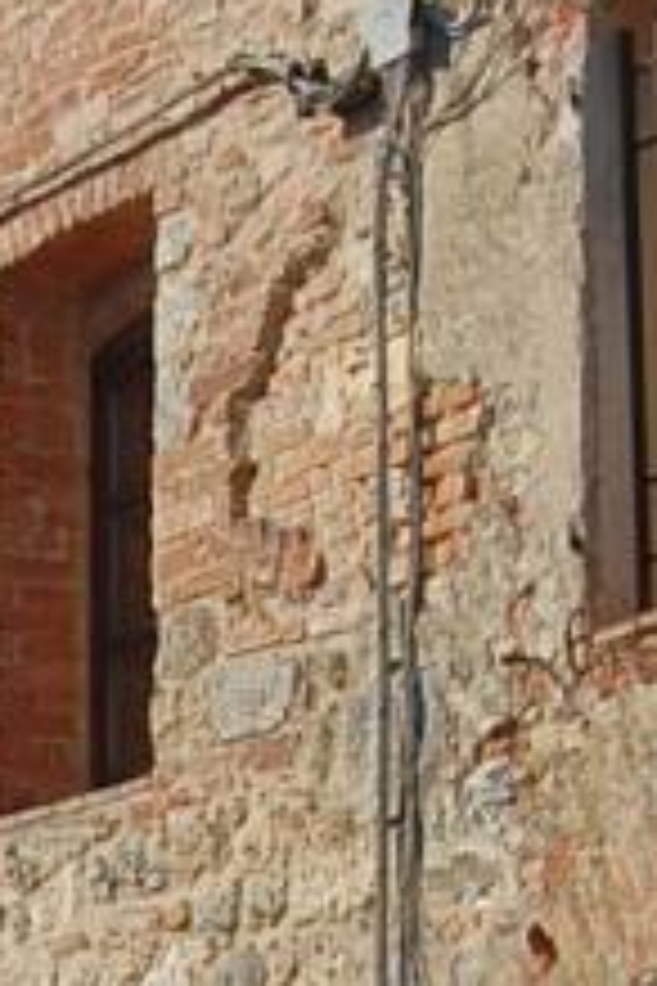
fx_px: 4277
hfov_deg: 8.6
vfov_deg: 12.9
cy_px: 1103
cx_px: -266
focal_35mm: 156
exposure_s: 1/320
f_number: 10
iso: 200
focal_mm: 23
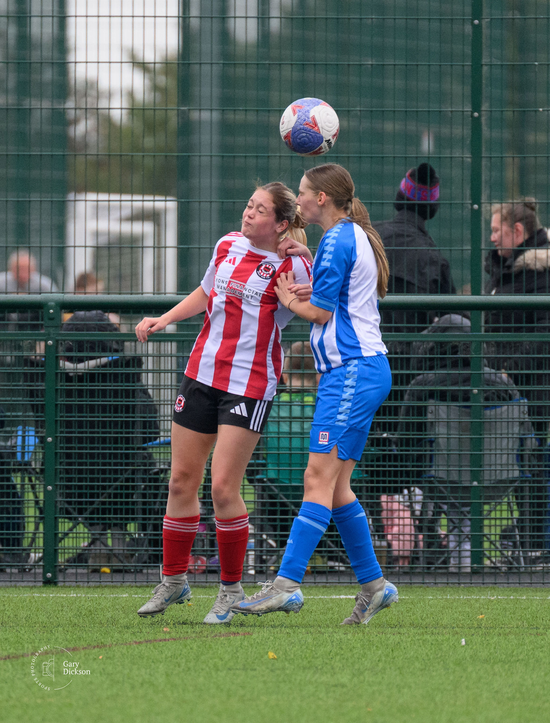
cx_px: 263
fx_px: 23454
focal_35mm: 1118
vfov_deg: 1.8
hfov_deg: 1.3
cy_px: 419
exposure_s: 1/1250
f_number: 5.6
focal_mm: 400
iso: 1600
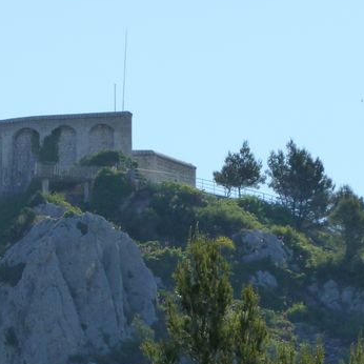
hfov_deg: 4.7
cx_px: 31
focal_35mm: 372
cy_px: 199
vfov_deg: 4.7
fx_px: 4426
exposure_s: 1/640
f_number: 5.6
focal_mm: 29.9
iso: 125
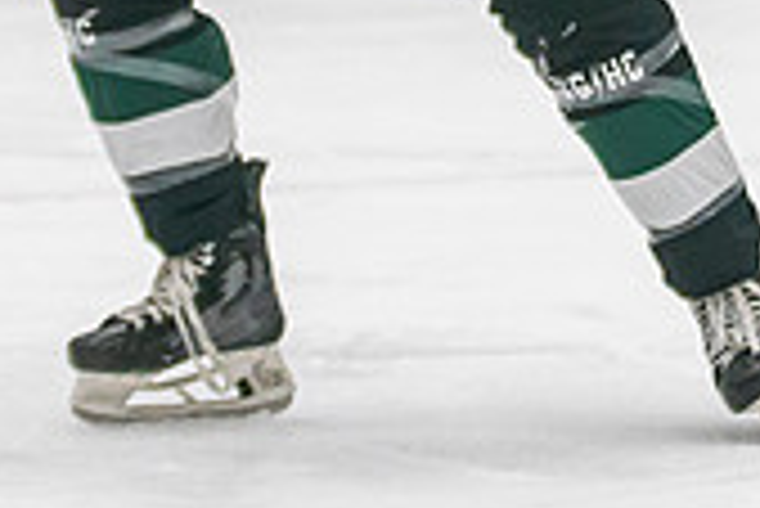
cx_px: 469
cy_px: -344
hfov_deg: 4.1
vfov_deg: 2.8
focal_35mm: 497
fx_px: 10501
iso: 1250
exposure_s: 1/640
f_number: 2.8
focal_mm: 85
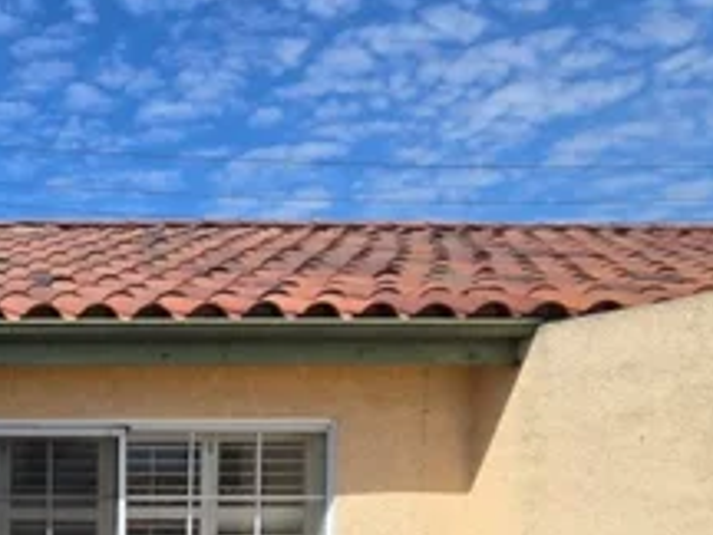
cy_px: 512
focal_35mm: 45
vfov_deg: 30.3
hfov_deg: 27.3
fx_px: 927
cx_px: -385
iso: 50
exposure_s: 1/3273
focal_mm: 2.2
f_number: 2.2
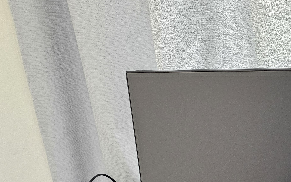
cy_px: 173
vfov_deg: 23.6
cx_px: 285
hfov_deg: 35.0
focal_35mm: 53
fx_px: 420
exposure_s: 1/24
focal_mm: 6.3
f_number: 1.7
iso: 640
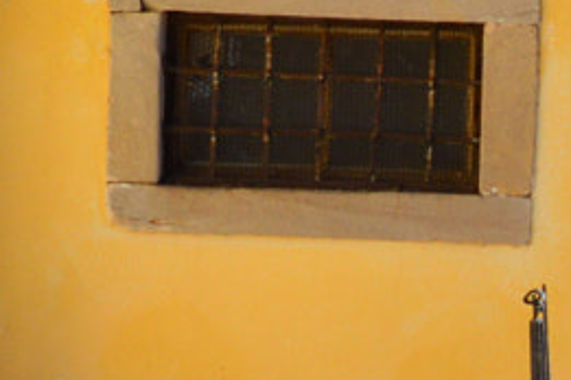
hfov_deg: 5.5
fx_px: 5821
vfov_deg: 3.7
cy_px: 330
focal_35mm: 367
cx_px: 928
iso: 320
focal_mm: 40
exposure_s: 1/500
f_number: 11
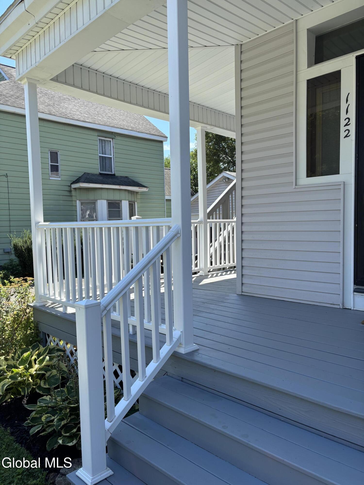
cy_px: 242
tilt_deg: -2.8
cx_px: 182
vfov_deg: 67.3
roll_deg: +0.5
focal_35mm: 26
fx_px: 365
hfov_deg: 53.1
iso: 50
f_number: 1.6
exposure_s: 1/1047
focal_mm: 5.96
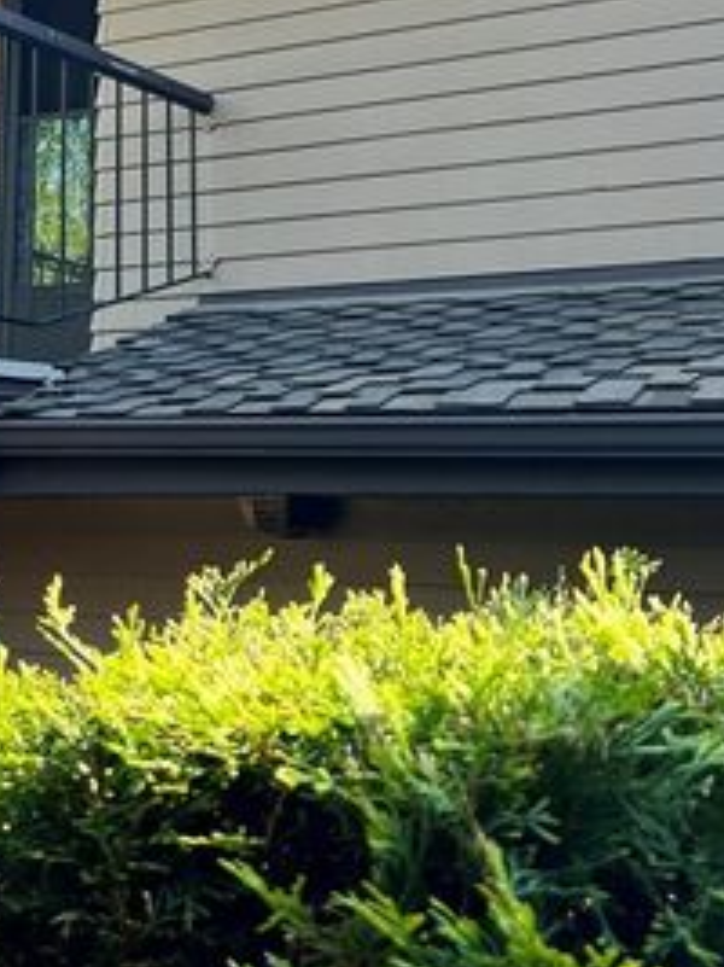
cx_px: 98
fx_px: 1814
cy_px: 129
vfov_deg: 28.8
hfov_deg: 22.1
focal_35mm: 65
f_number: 1.5
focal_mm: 5.7
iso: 50
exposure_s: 1/723
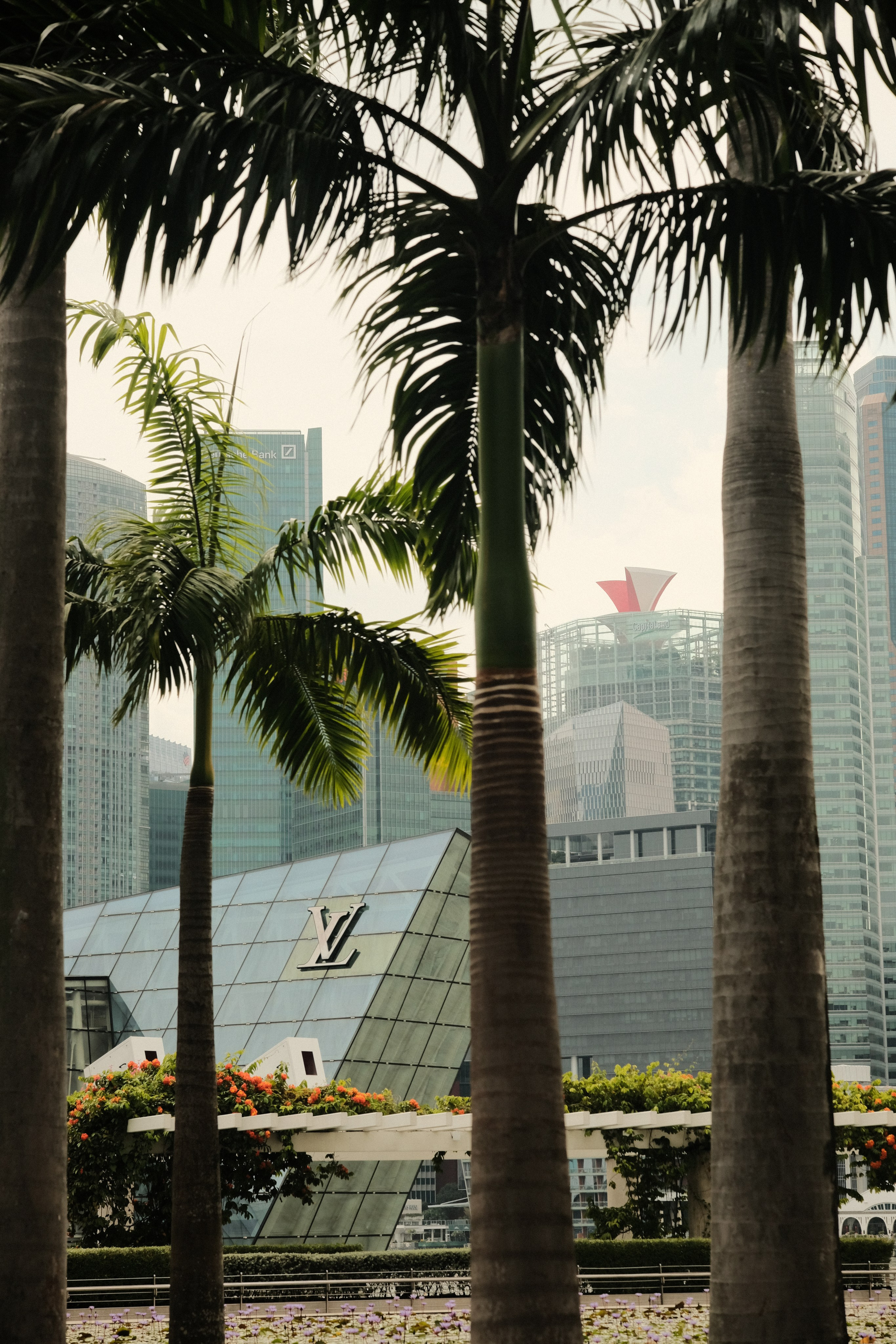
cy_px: 672
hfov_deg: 16.3
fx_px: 3136
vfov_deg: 24.2
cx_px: 448
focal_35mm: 84
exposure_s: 1/500
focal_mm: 56
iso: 800
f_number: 5
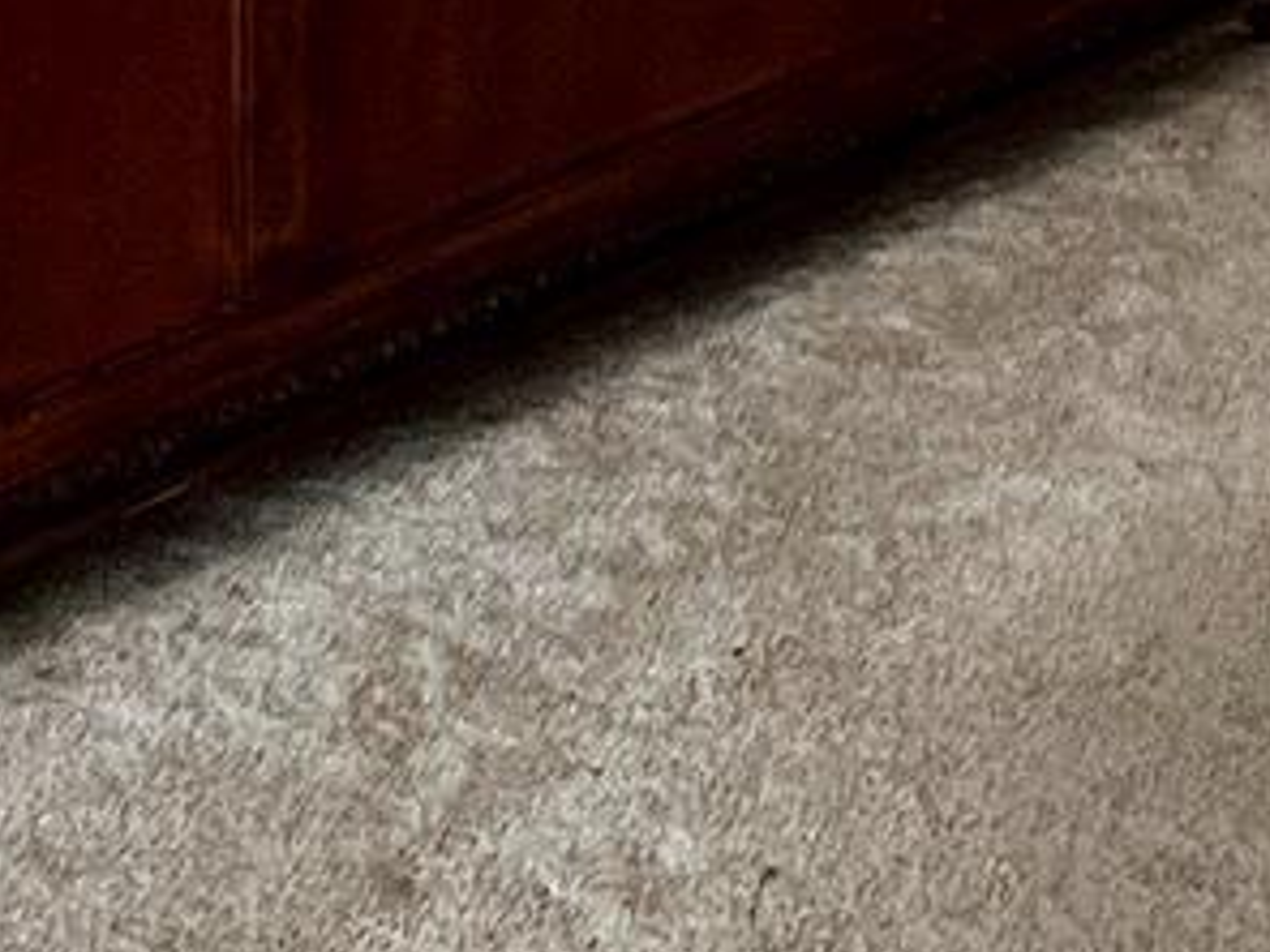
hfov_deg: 21.6
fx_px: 3302
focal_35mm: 90
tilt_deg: -5.3
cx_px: 978
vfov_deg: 13.9
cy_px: -939
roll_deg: -1.3
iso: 200
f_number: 1.8
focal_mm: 1.57
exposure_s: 1/120
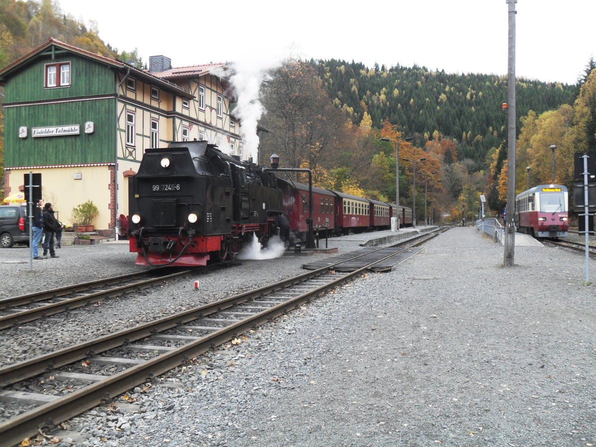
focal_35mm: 35
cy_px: 224
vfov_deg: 40.7
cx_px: 298
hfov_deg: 52.6
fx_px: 603
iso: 100
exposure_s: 1/90
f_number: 2.8
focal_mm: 6.2
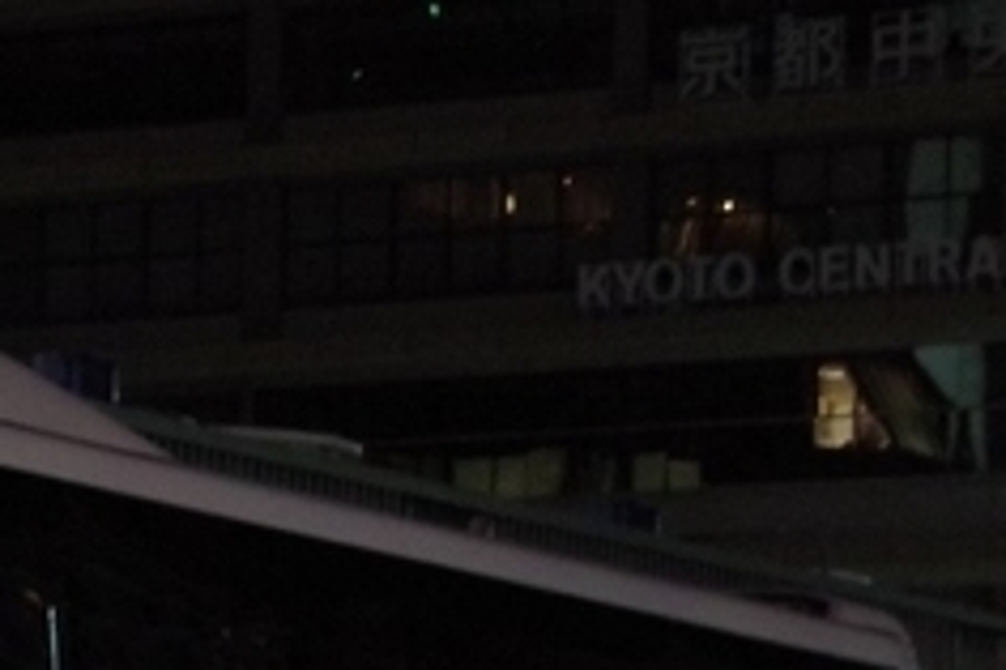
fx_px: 6813
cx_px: -584
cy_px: 984
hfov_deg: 8.2
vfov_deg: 5.6
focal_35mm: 244
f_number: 4.5
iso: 3200
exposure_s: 1/20
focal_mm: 48
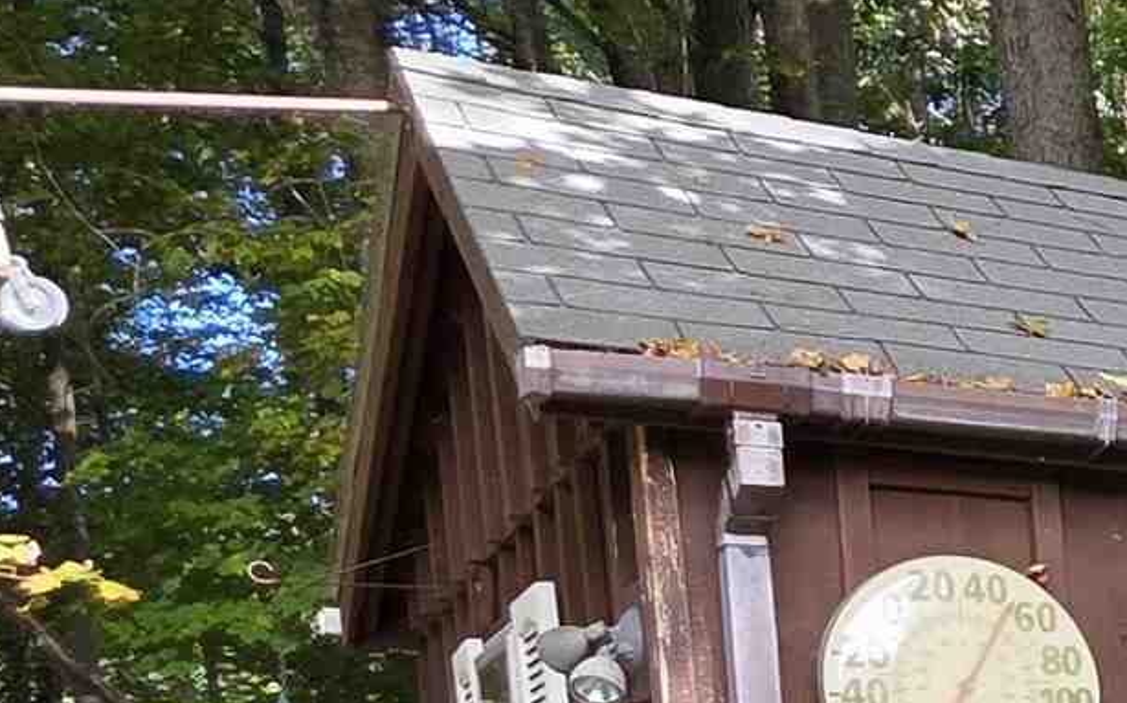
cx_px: 2014
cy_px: 1043
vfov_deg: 17.1
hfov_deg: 20.8
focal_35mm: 69
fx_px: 2118
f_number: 1.9
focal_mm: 2.2
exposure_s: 1/244
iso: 40
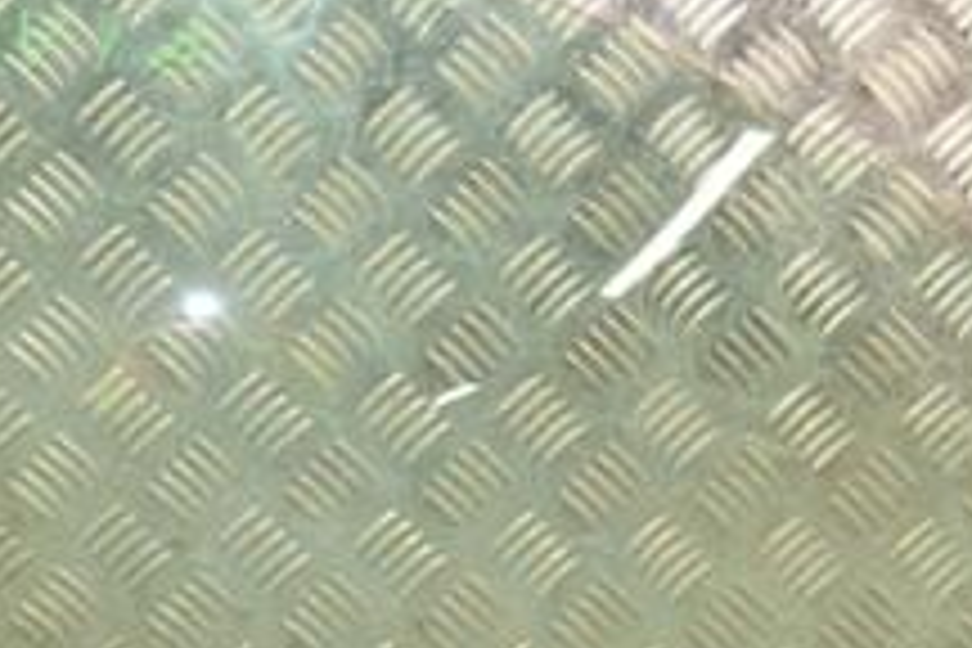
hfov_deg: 19.6
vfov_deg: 13.1
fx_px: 2818
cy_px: 446
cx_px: 441
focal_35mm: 104
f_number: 5
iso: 800
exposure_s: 1/200
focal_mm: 25
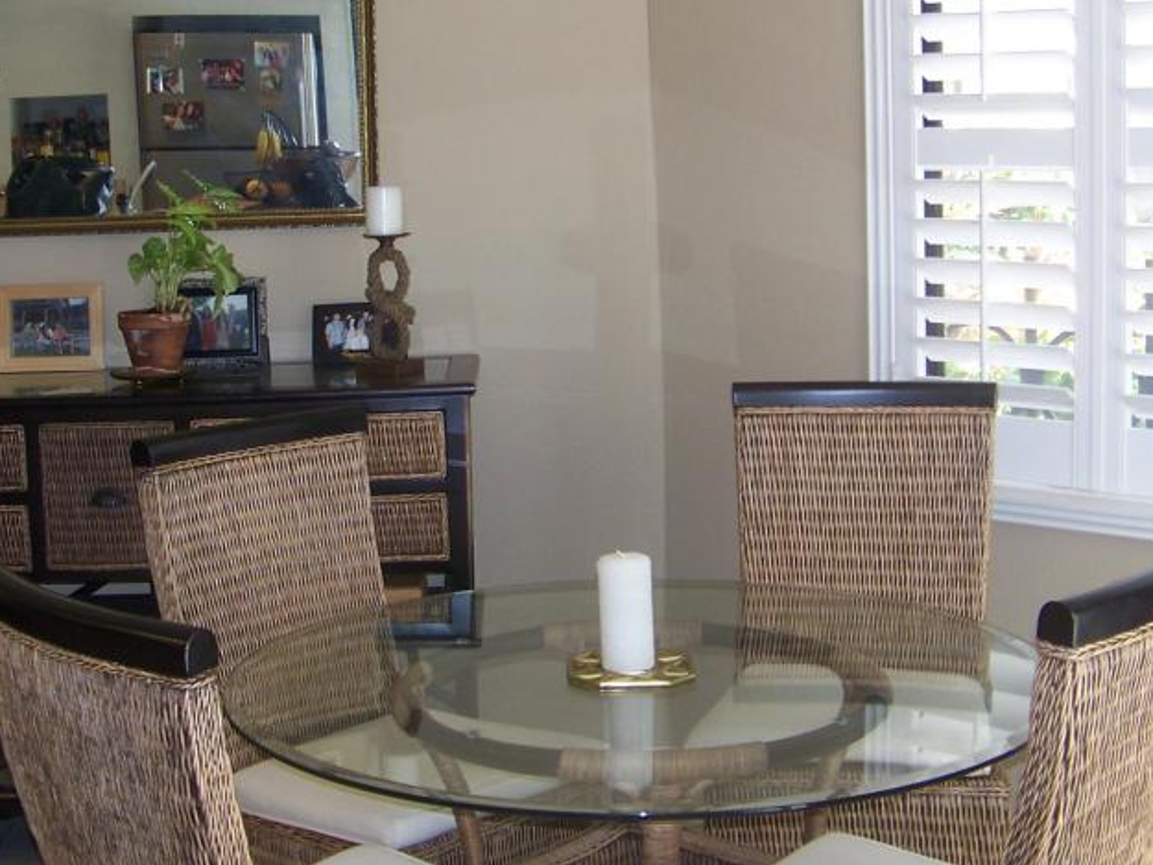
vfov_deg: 24.8
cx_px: 511
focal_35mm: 59
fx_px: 1966
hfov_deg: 32.7
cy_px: 325
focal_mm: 5.85
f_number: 2.8
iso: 64
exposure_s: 1/30
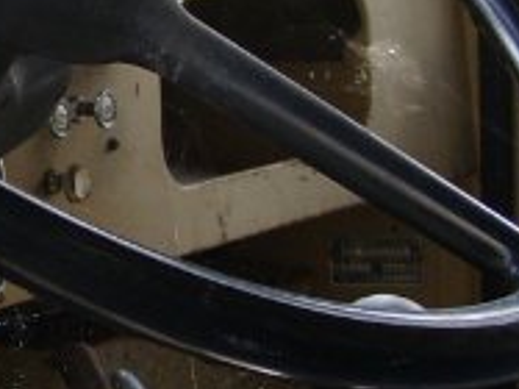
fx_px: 2442
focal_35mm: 163
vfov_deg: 9.1
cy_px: 117
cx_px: -83
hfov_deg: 11.9
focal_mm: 7.8
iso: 50
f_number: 2.8
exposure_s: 1/161
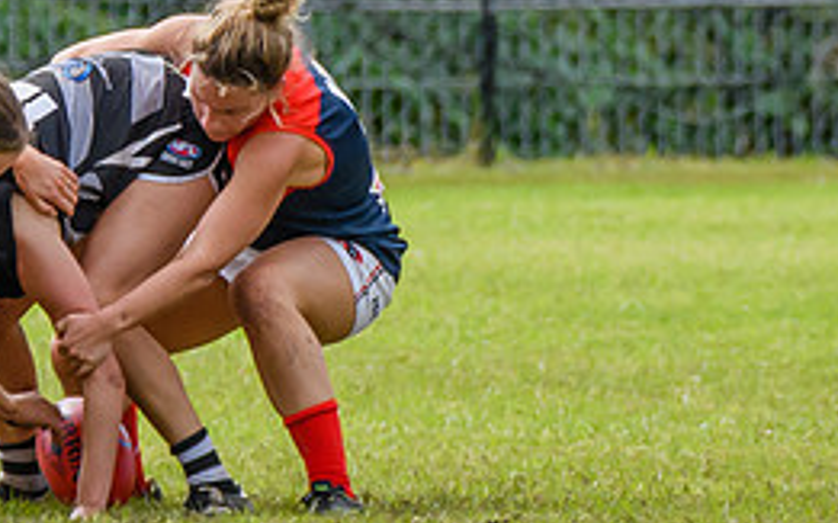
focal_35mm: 2108
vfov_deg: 0.6
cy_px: -15
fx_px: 48133
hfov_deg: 1.0
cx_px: 247
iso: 800
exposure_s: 1/1600
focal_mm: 350
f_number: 7.1
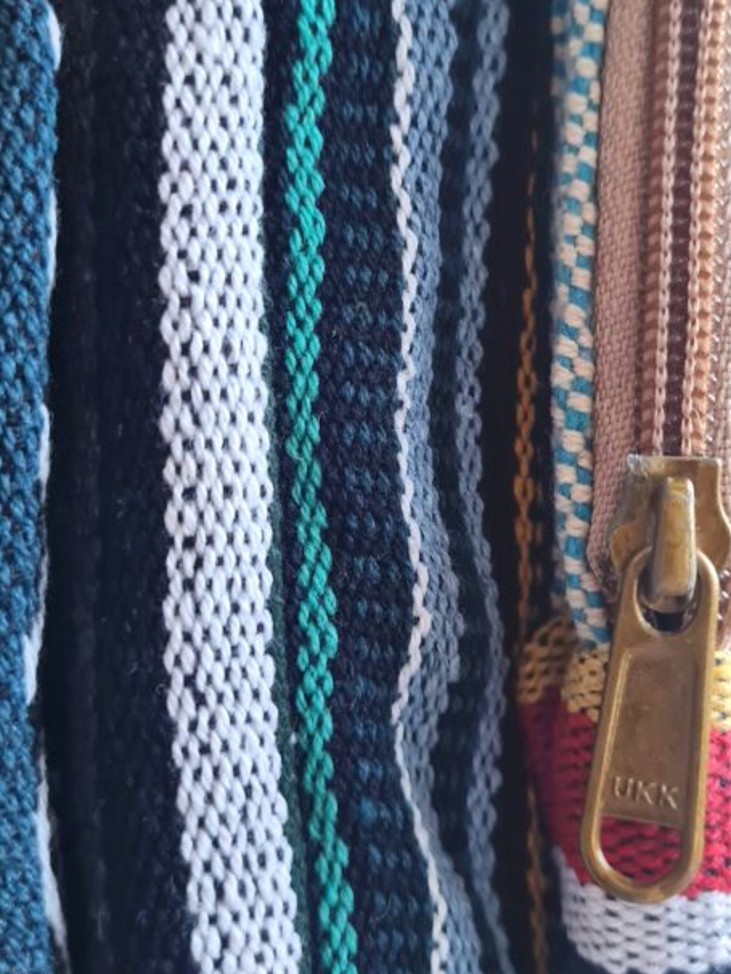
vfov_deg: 46.7
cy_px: 427
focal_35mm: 40
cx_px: 453
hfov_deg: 35.8
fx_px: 1125
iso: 200
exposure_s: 1/120
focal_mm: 5.4
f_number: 1.8
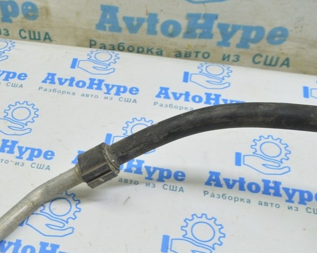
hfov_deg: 36.6
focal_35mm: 49
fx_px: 460
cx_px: 57
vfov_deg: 30.4
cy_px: 183
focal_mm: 20
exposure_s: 1/20
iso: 400
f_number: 5.6
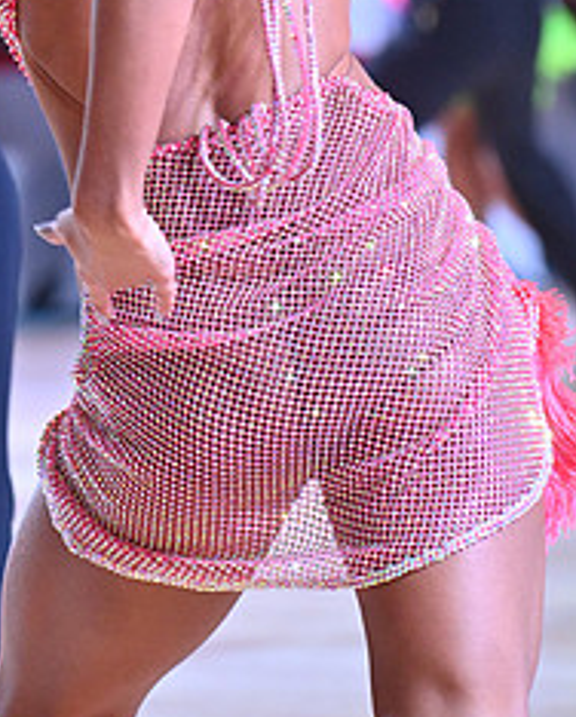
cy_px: -113
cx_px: -14
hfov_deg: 3.7
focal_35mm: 418
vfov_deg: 4.6
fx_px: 8884
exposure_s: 1/400
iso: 4000
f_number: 7.1
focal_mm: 180
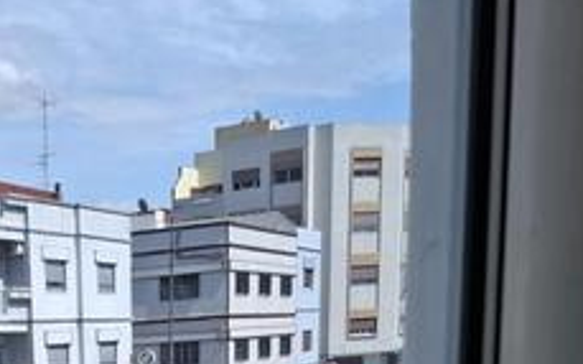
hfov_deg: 28.3
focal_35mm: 68
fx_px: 1080
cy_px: 598
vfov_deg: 16.7
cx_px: -5
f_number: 1.8
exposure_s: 1/268
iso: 50
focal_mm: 5.54
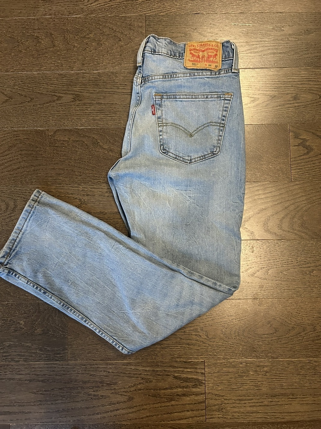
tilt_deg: -86.6
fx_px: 321
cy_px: 214
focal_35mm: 26
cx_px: 160
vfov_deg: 67.3
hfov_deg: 53.1
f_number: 1.5
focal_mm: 5.7
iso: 400
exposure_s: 1/40
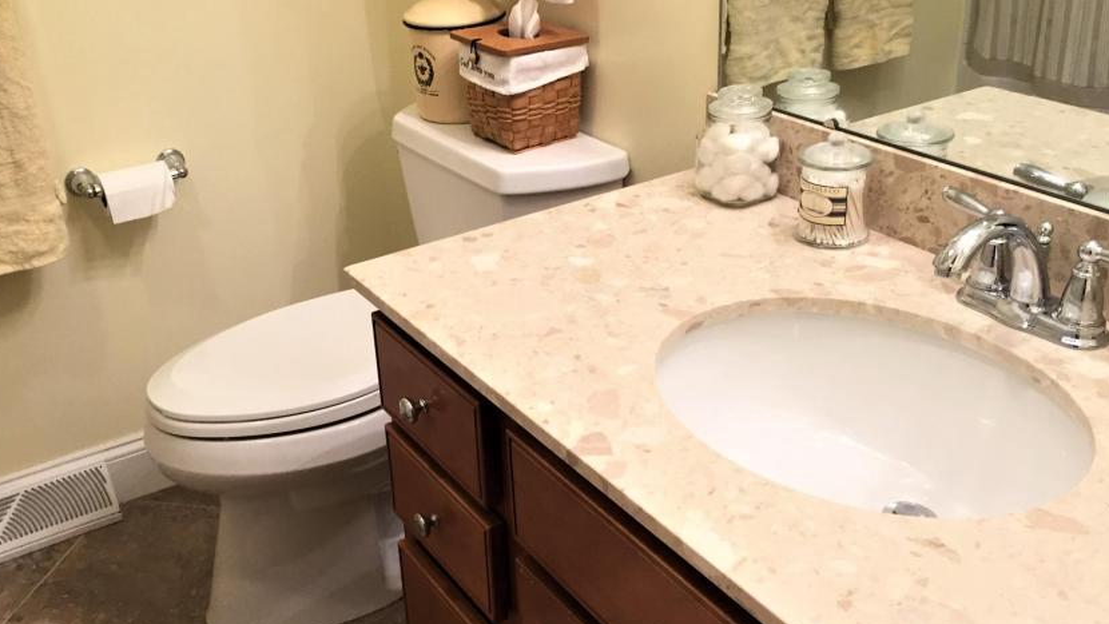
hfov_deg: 51.6
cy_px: 299
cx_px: 514
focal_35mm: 39
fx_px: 1147
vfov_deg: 30.4
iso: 40
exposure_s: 1/30
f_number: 2.2
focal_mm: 4.15
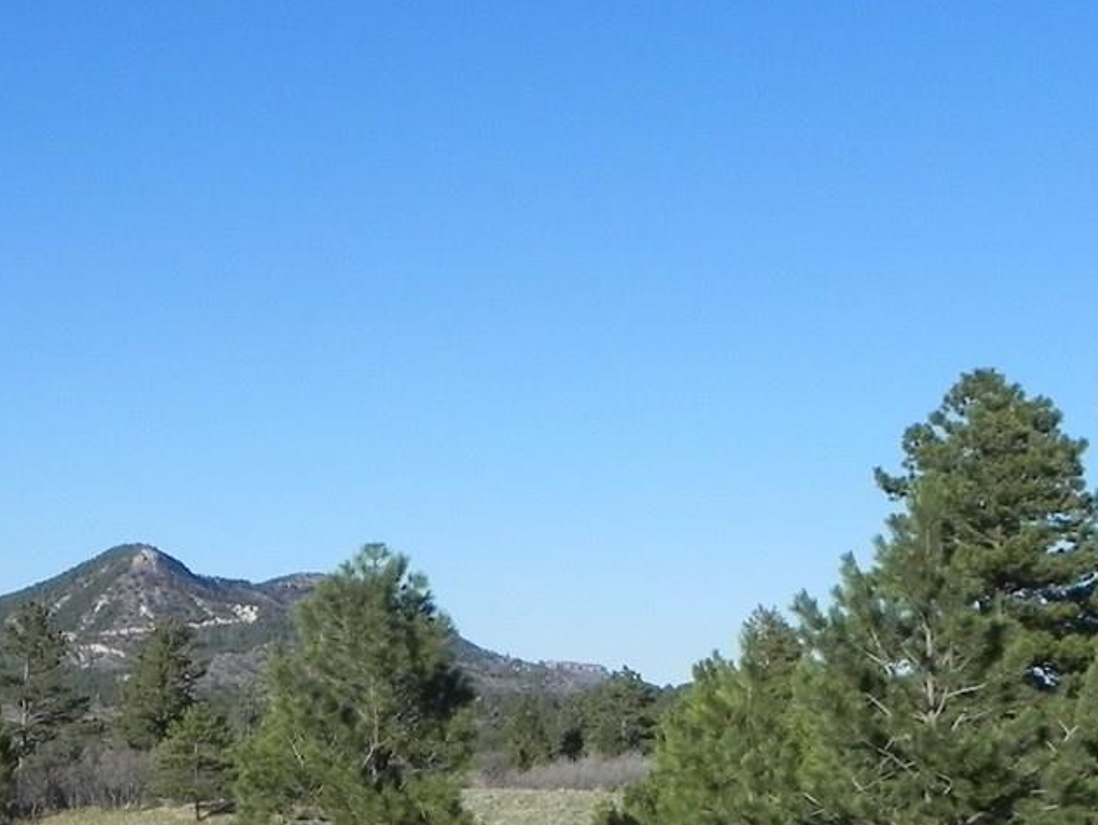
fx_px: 2094
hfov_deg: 29.0
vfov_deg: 22.1
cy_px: 588
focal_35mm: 66
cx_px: 295
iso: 160
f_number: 7.1
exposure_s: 1/427
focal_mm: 4.6
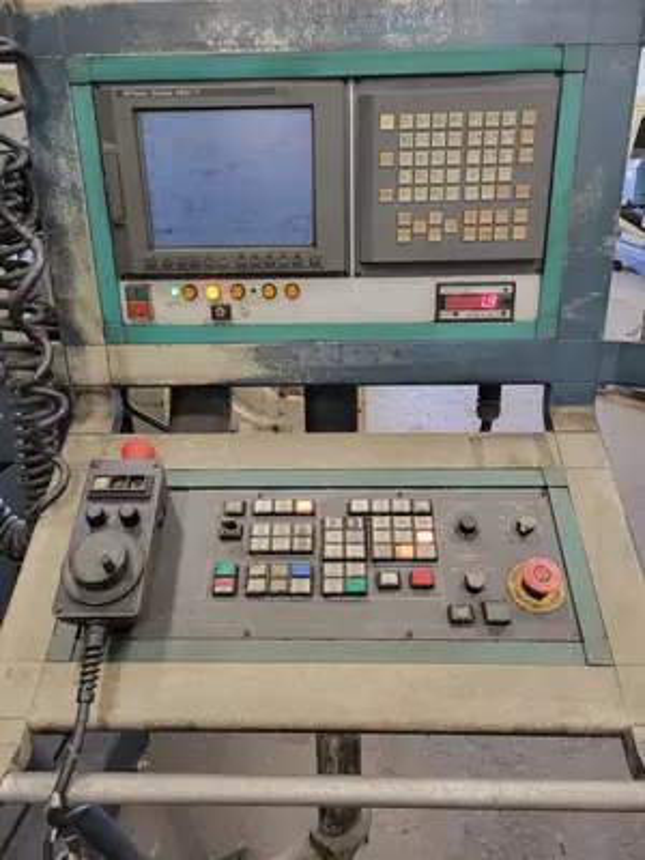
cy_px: 430
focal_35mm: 26
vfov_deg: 67.3
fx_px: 646
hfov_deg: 53.1
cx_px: 322
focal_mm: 5.4
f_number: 1.8
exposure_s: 1/39
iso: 400
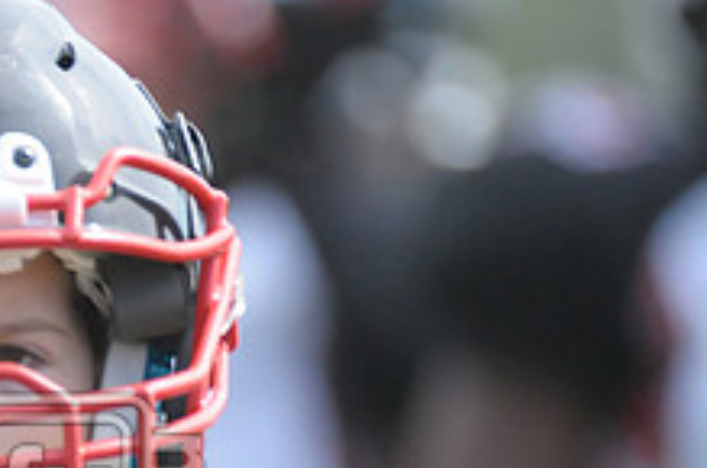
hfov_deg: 1.3
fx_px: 31177
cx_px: -203
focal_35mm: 1591
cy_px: 515
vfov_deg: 0.9
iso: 1600
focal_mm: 400
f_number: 4
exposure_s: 1/3200
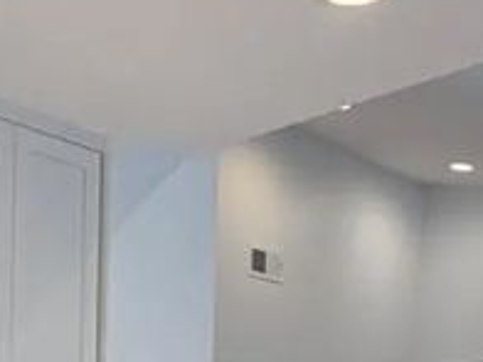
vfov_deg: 17.4
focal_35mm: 73
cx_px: 27
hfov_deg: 25.6
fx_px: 1019
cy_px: 598
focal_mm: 2.22
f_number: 2.2
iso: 80
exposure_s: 1/120
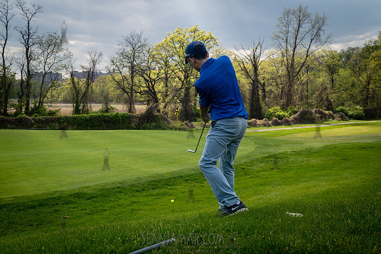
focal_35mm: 35
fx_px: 370
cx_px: 190
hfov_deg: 54.4
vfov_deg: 37.9
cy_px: 127
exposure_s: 1/1250
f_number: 7.1
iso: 800
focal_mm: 35
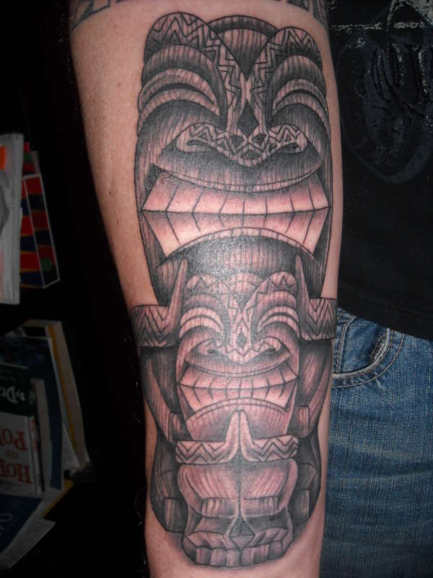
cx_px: 216
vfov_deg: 52.6
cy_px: 289
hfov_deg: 40.7
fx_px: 584
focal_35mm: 35
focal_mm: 5.7
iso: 200
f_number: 5.6
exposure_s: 1/60
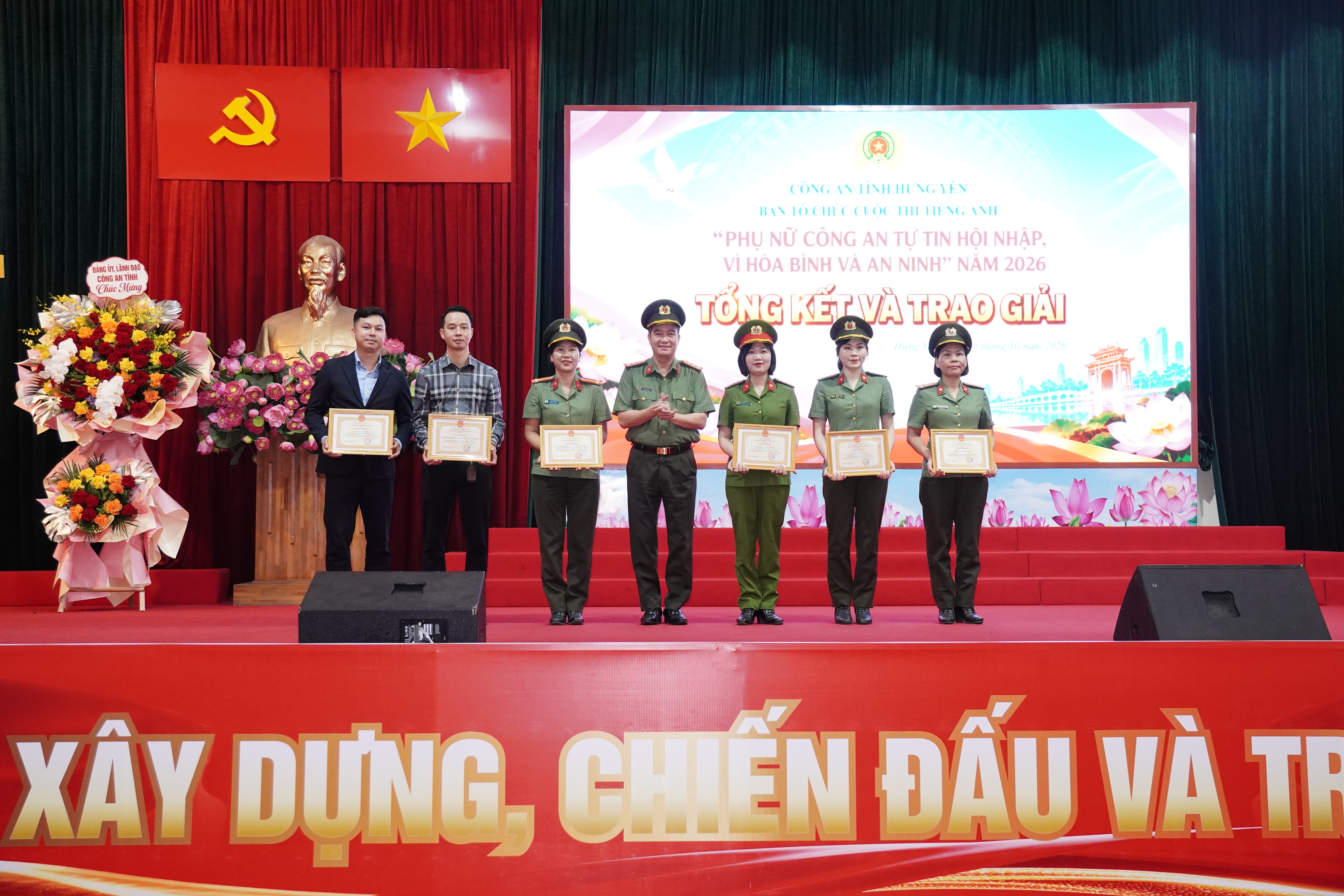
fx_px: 1568
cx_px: 672
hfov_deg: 46.4
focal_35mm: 42
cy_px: 448
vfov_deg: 31.9
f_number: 3.5
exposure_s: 1/90
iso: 1000
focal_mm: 28
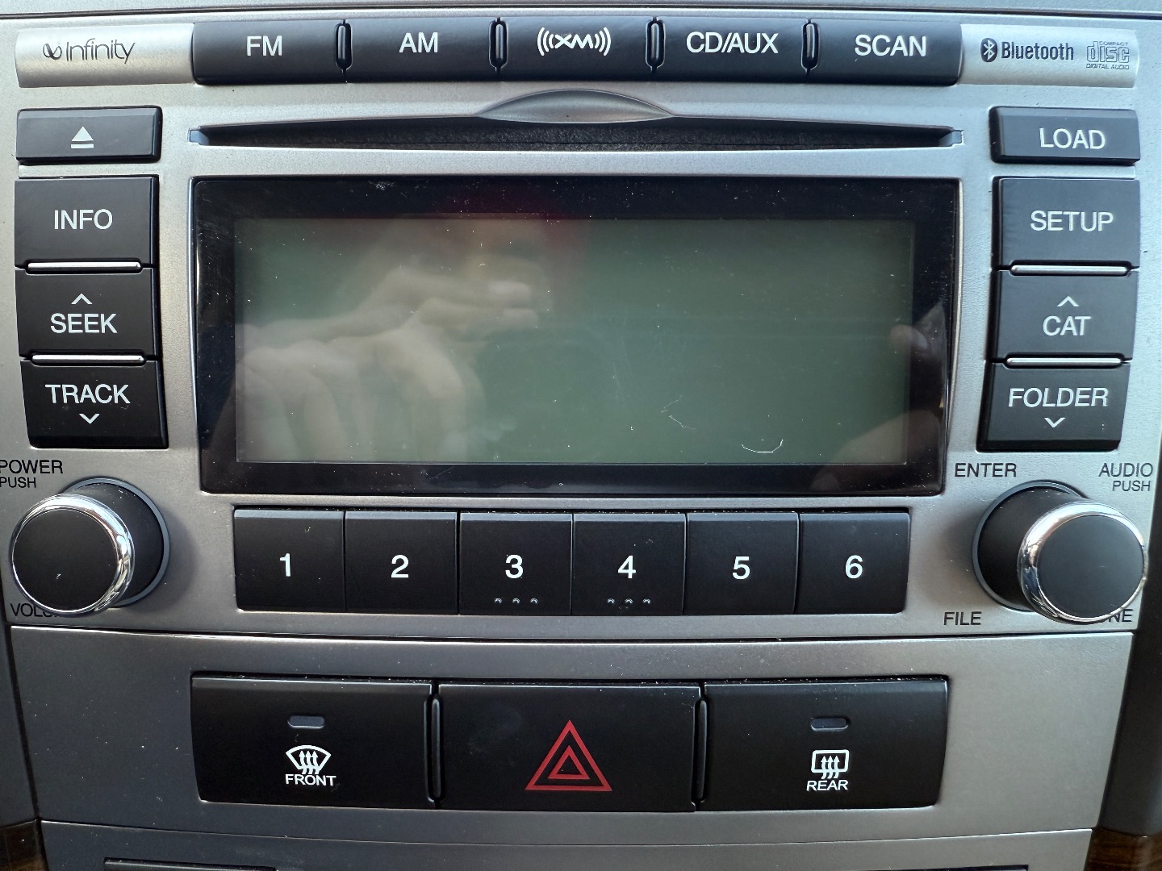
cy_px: 436
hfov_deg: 71.6
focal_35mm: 24
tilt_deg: -22.3
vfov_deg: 56.8
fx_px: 806
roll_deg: -1.4
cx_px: 581
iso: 250
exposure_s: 1/99
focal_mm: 2.22
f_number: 2.2
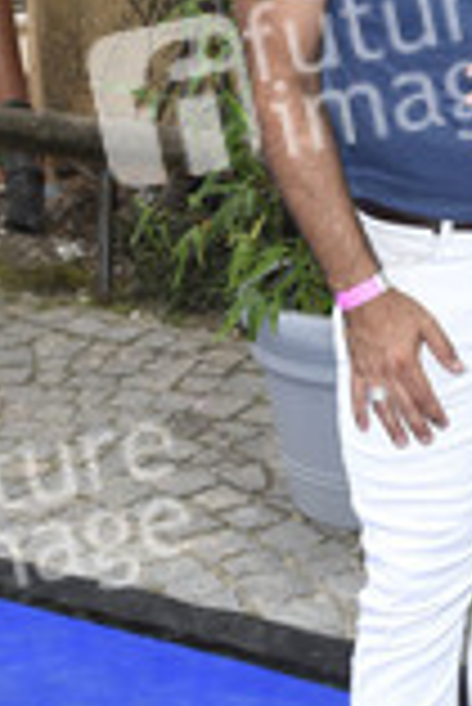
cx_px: 450
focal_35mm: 84
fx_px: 1648
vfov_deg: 24.1
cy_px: 306
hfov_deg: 16.0
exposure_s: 1/160
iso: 250
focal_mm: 22
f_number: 6.3
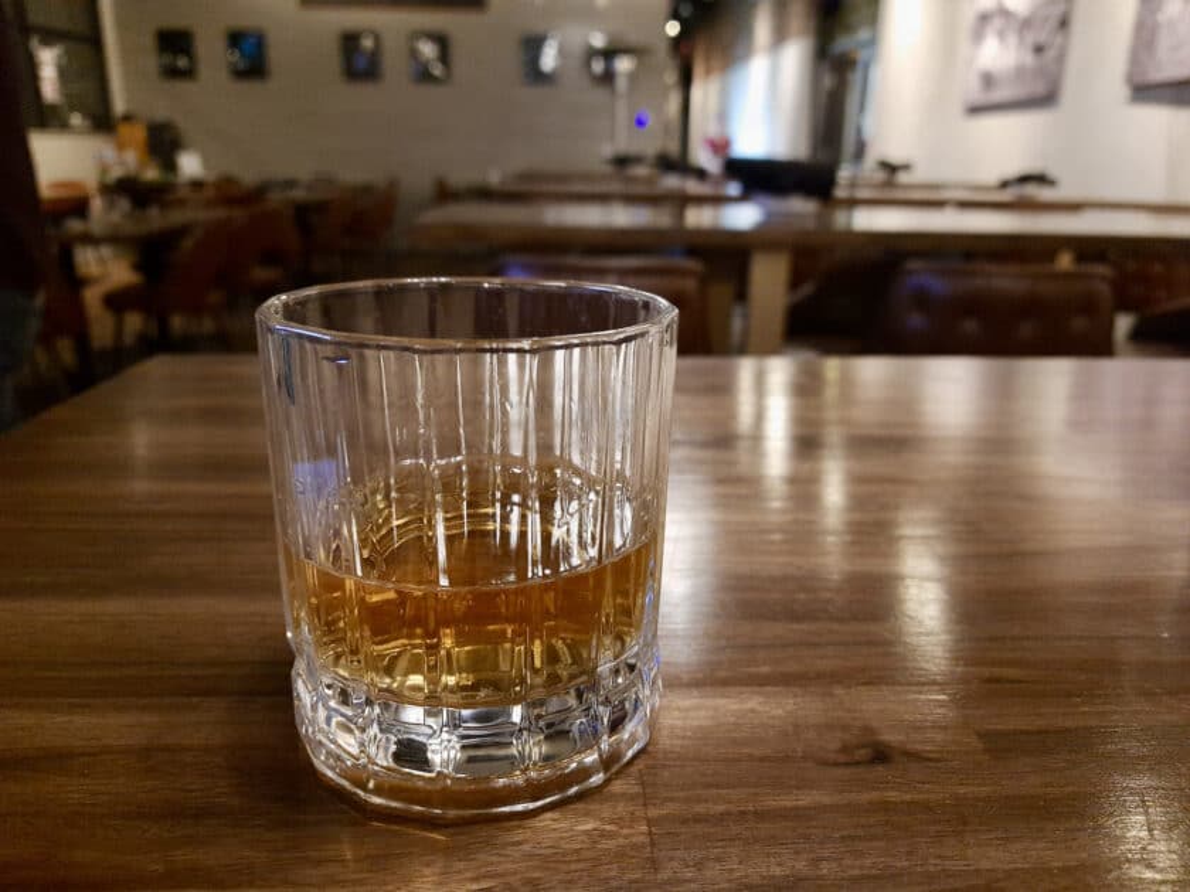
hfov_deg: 71.6
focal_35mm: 24
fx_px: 825
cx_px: 595
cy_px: 446
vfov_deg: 56.8
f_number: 1.8
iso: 800
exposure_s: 1/20
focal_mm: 5.23
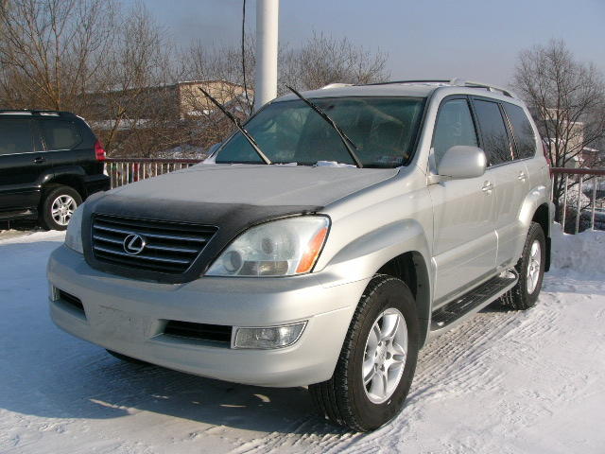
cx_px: 302
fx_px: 629
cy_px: 227
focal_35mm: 36
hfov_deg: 51.4
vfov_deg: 39.7
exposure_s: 1/400
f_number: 5.2
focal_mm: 6
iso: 50
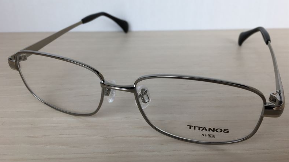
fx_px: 245
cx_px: 144
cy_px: 66
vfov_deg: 36.5
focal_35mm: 32
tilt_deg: -25.3
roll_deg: +1.1
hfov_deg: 61.0
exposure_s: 1/120
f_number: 2.2
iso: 25
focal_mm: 4.15
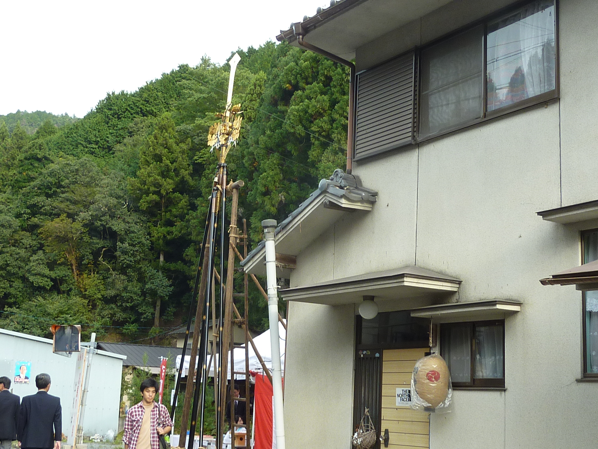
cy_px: 224
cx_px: 299
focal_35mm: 51
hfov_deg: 37.5
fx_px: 881
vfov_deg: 28.6
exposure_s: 1/125
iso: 80
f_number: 3.4
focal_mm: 4.7
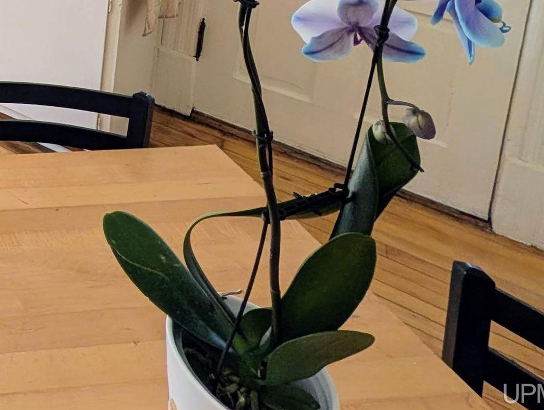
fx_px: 551
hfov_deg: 36.5
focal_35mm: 35
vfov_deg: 28.9
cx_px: -147
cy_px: -179
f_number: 1.7
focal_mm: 2.02
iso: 53
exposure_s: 1/522
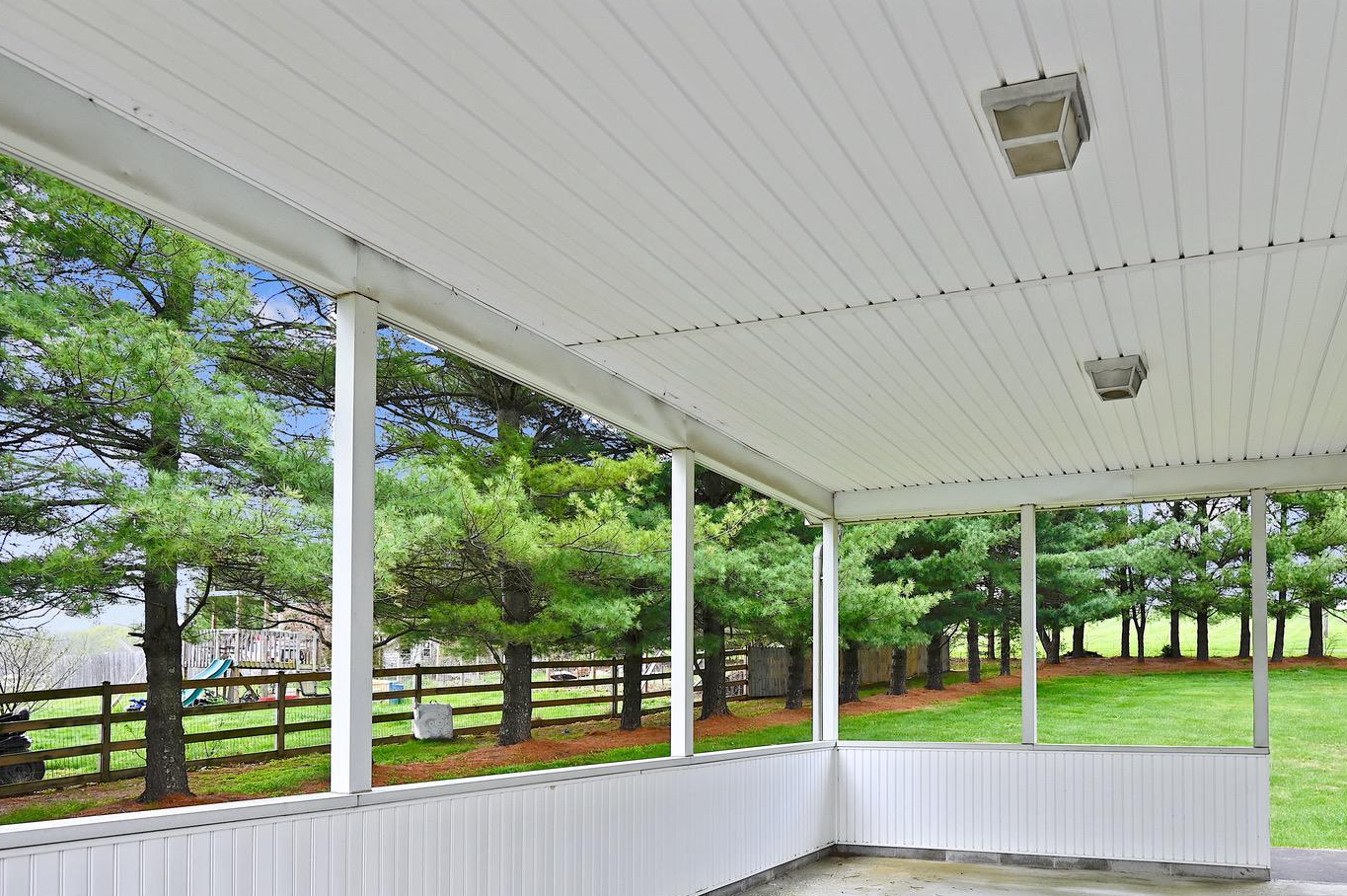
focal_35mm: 24
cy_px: 658
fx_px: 897
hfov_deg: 72.0
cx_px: 877
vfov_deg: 51.1
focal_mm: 16
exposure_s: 1/250
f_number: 5
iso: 200
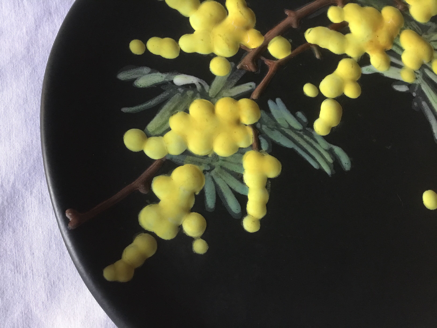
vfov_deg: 45.4
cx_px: 218
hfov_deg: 58.4
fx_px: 391
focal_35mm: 31
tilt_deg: -72.5
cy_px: 164
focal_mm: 3.3
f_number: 2.4
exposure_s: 1/33
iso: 160
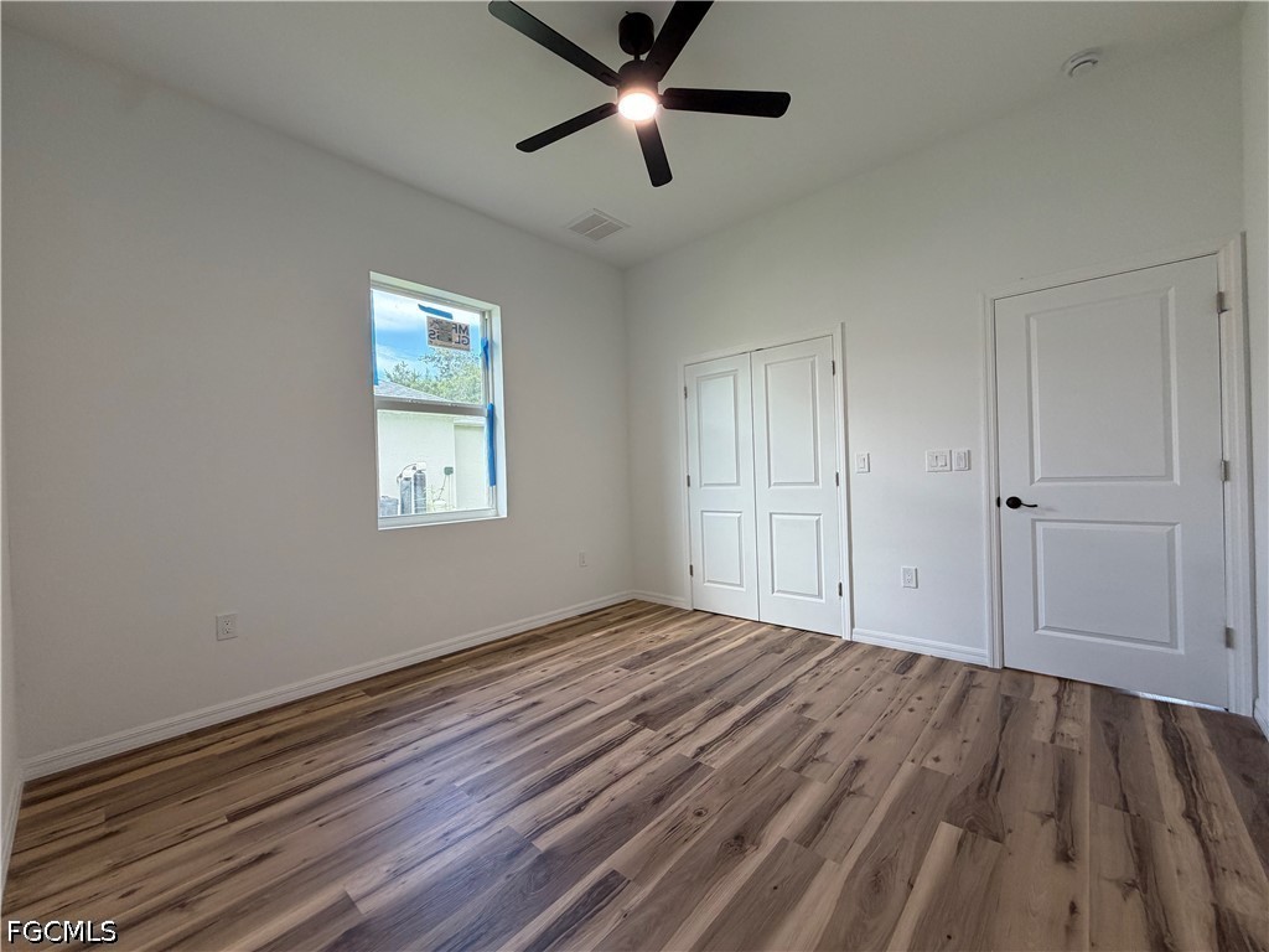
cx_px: 634
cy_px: 476
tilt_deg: +0.4
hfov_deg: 102.1
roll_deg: +2.4
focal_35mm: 14
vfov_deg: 85.7
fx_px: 513
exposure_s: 1/111
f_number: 2.2
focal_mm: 2.22
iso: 160
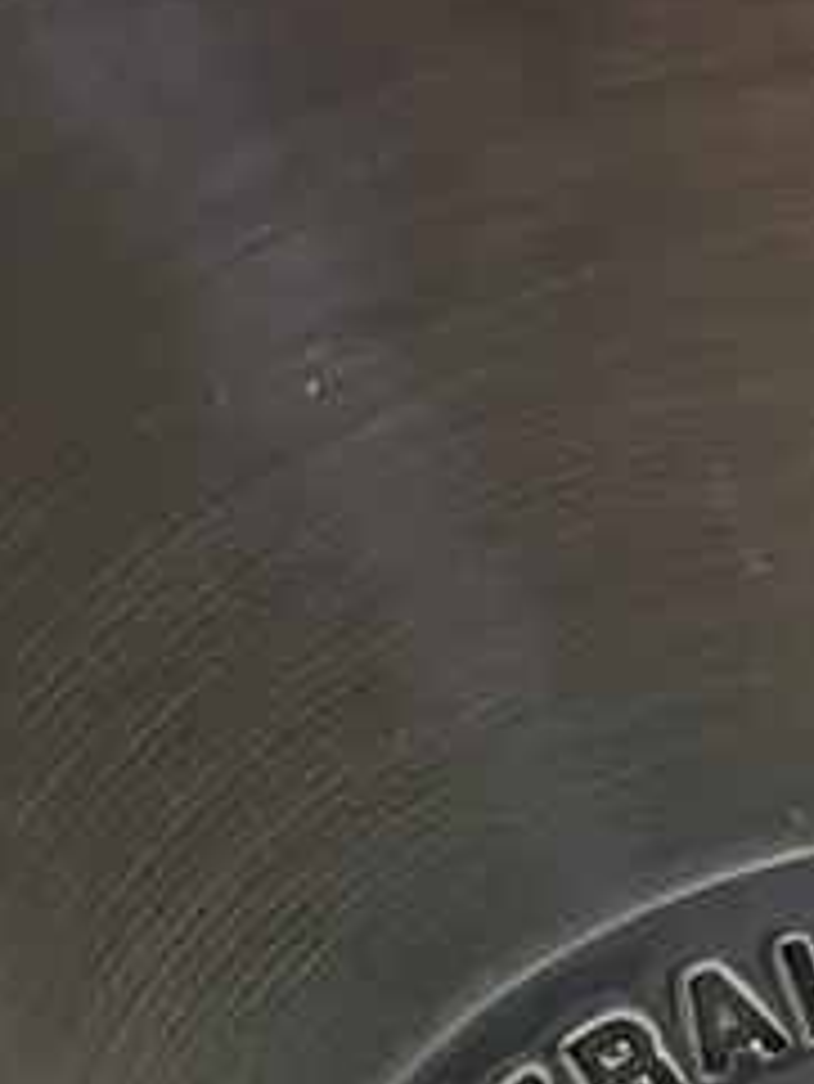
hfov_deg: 11.7
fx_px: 3853
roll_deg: -29.0
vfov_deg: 15.3
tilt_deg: -21.9
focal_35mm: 123
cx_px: 1133
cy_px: 1412
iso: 100
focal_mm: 4.15
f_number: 2.2
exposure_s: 1/17
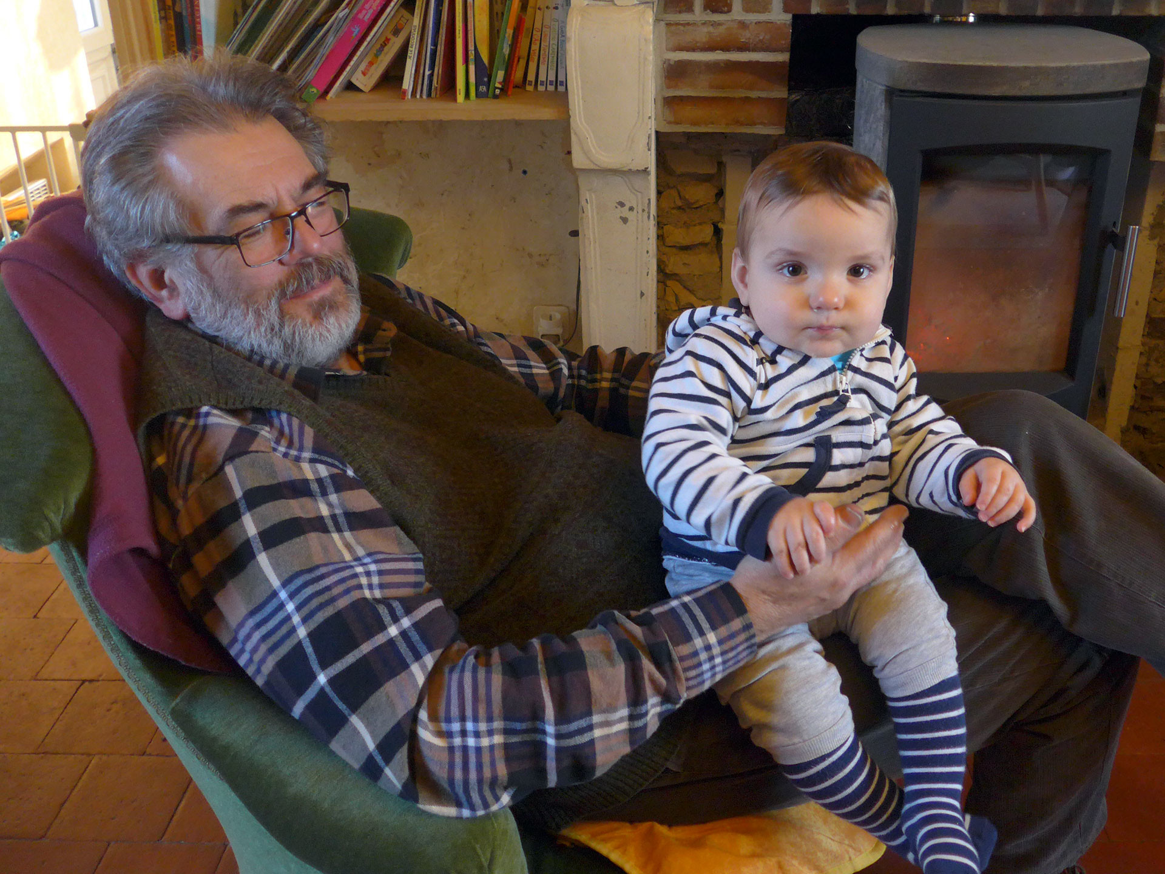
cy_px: 437
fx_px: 976
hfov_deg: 61.7
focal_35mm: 29
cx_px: 582
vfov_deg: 48.2
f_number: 2
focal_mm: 6
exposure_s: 1/30
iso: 400
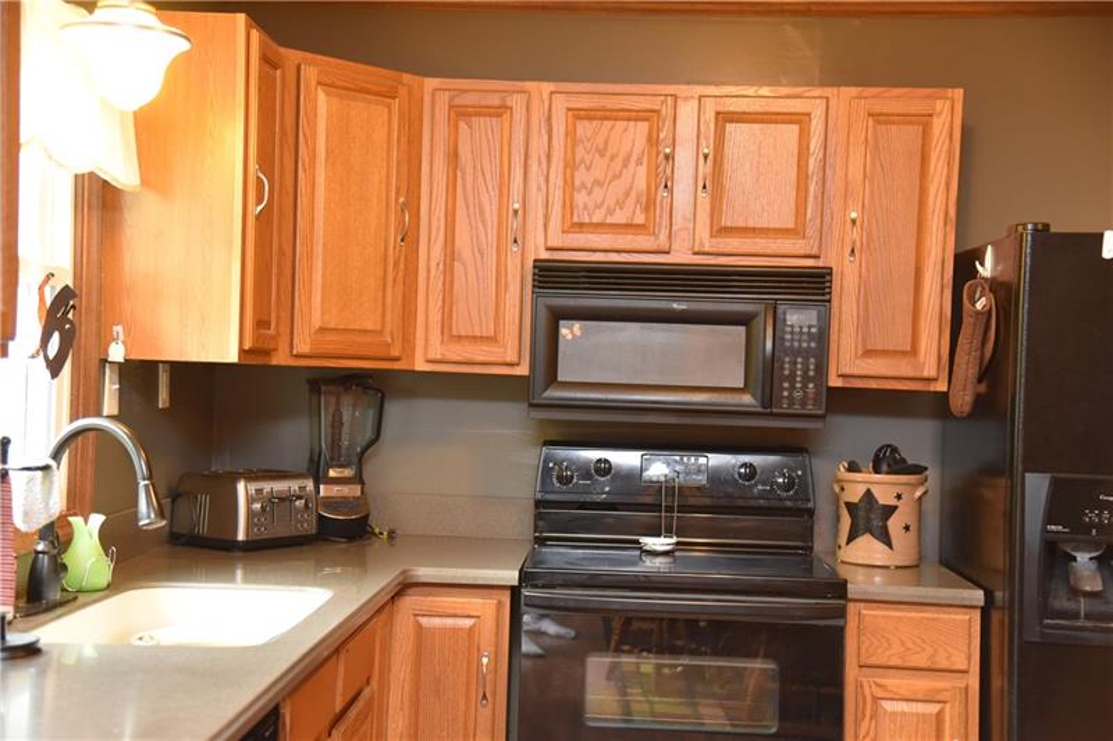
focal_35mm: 48
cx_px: 556
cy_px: 370
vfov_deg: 28.1
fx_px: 1484
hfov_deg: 41.1
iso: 3200
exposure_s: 1/60
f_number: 4
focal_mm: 48
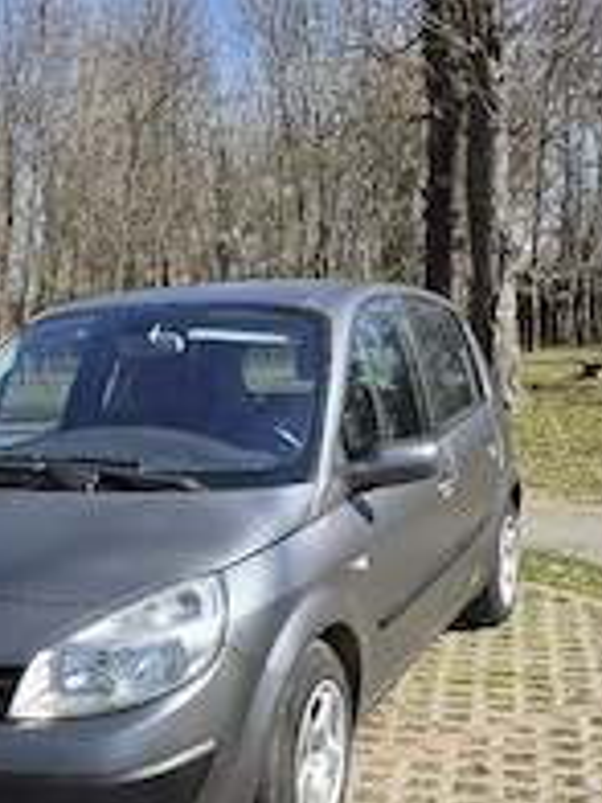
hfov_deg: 30.0
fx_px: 1090
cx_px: 102
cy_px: 549
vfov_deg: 39.8
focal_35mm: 47
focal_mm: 6.3
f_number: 1.7
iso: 80
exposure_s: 1/3333
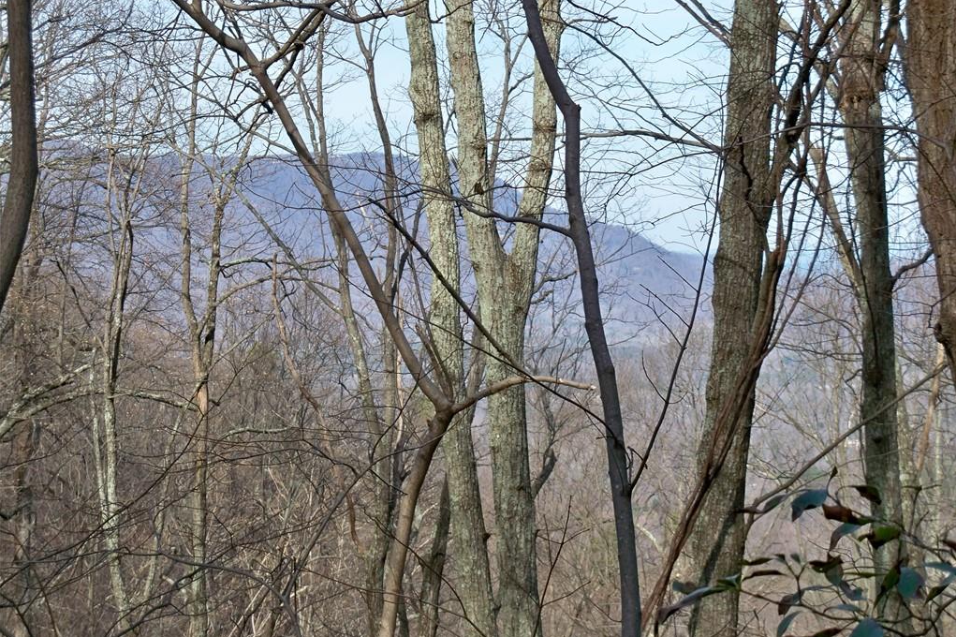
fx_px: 2548
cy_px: 313
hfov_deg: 21.2
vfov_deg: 14.2
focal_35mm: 96
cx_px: 478
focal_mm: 16.3
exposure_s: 1/400
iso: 80
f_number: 4.2
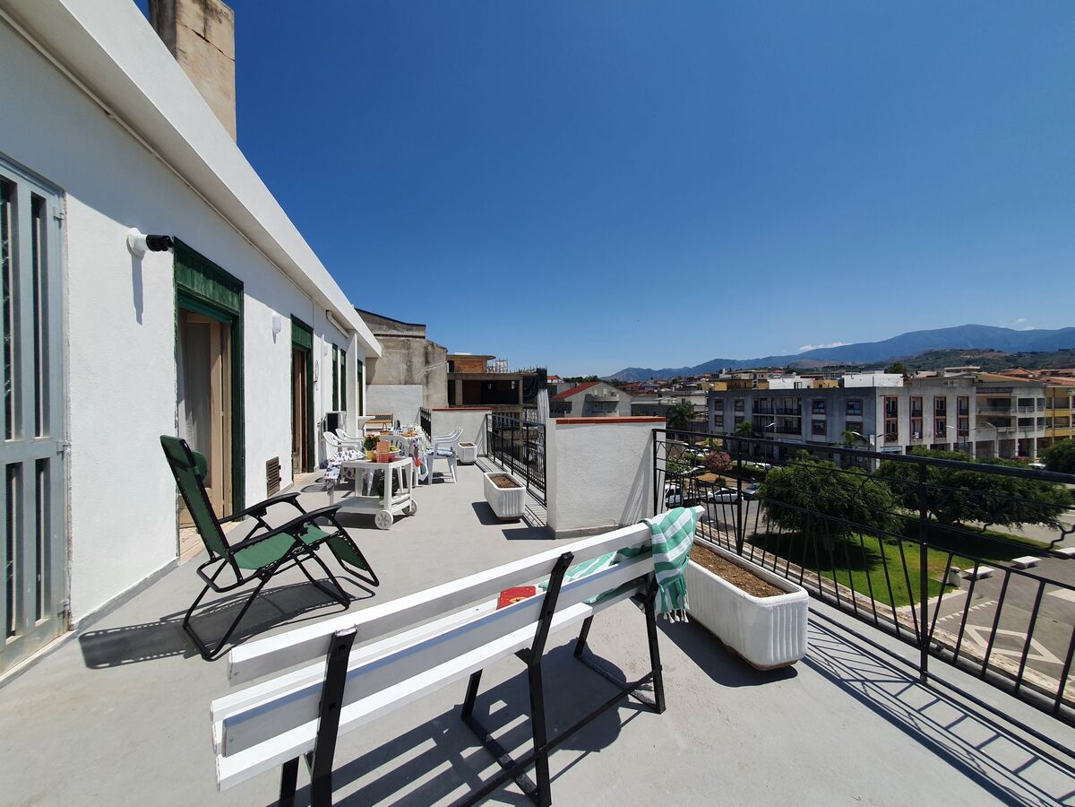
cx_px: 538
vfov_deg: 89.9
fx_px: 404
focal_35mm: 13
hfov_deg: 106.2
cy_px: 404
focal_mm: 1.8
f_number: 2.2
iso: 50
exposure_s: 1/2208
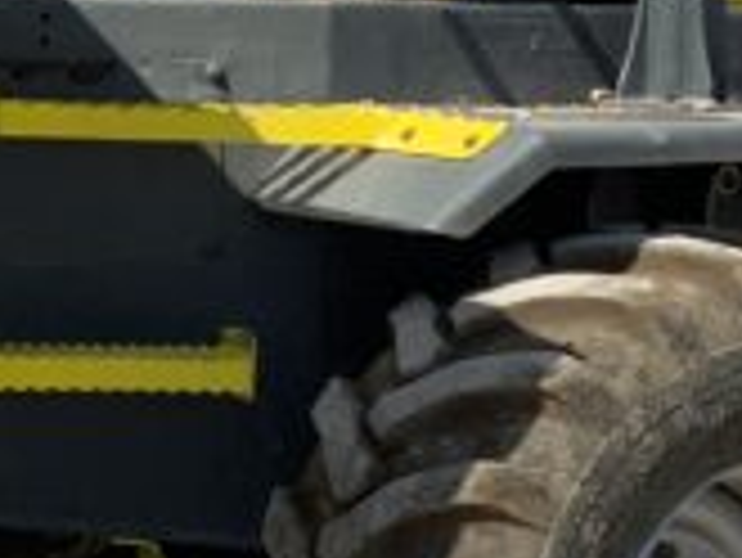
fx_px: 3861
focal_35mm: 180
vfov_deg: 8.2
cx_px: -369
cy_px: 86
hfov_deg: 10.6
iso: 20
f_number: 1.8
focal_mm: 3
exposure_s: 1/2801
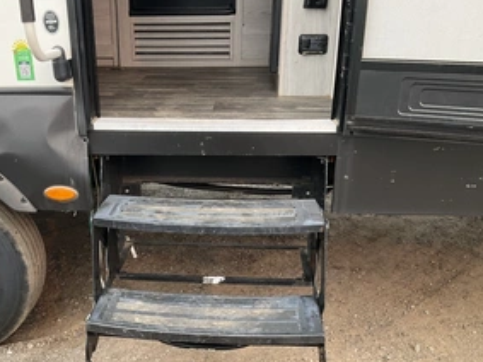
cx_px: 184
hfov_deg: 45.4
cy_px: 236
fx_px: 572
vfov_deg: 34.8
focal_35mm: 41
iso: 25
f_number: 1.8
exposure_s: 1/148
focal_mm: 3
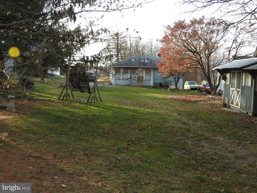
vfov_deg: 36.0
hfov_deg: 46.8
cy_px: 96
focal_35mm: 40
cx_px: 128
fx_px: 297
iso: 100
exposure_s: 1/125
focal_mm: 7.2
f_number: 3.8
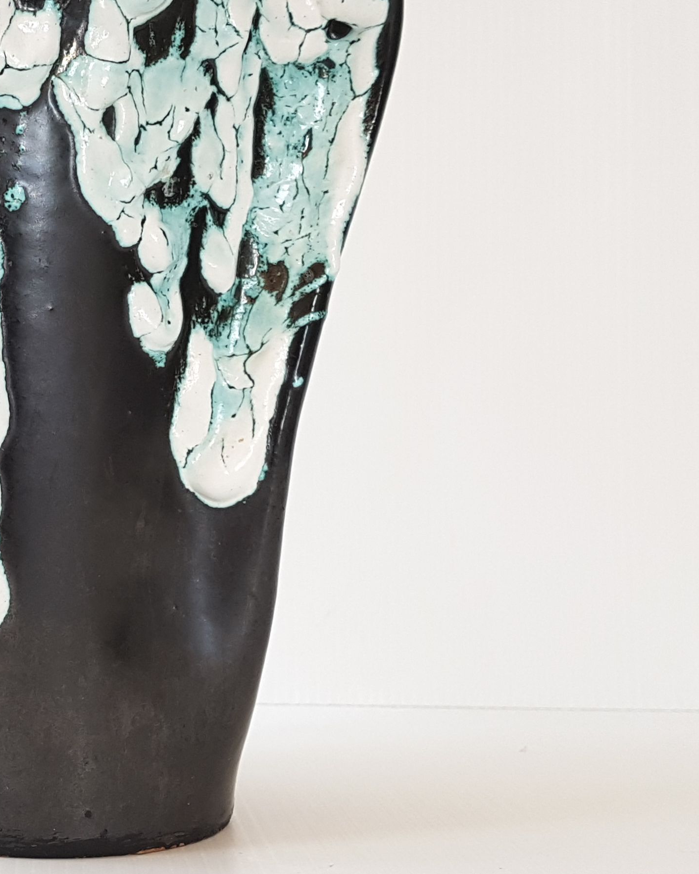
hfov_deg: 33.8
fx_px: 1060
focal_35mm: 41
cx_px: 26
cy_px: 363
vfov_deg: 44.6
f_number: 1.7
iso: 80
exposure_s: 1/100
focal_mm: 4.2
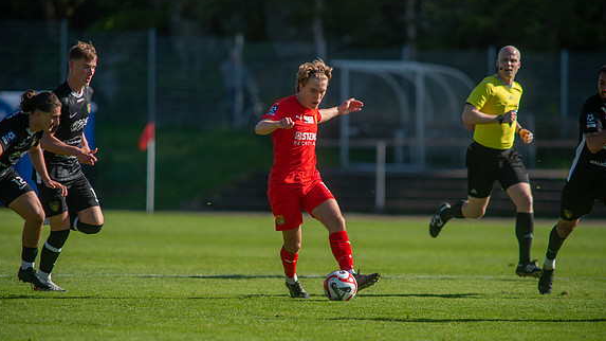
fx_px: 7454
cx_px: 300
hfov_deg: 4.7
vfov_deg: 2.6
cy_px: 198
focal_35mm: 464
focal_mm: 420
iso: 250
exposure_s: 1/1600
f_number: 4
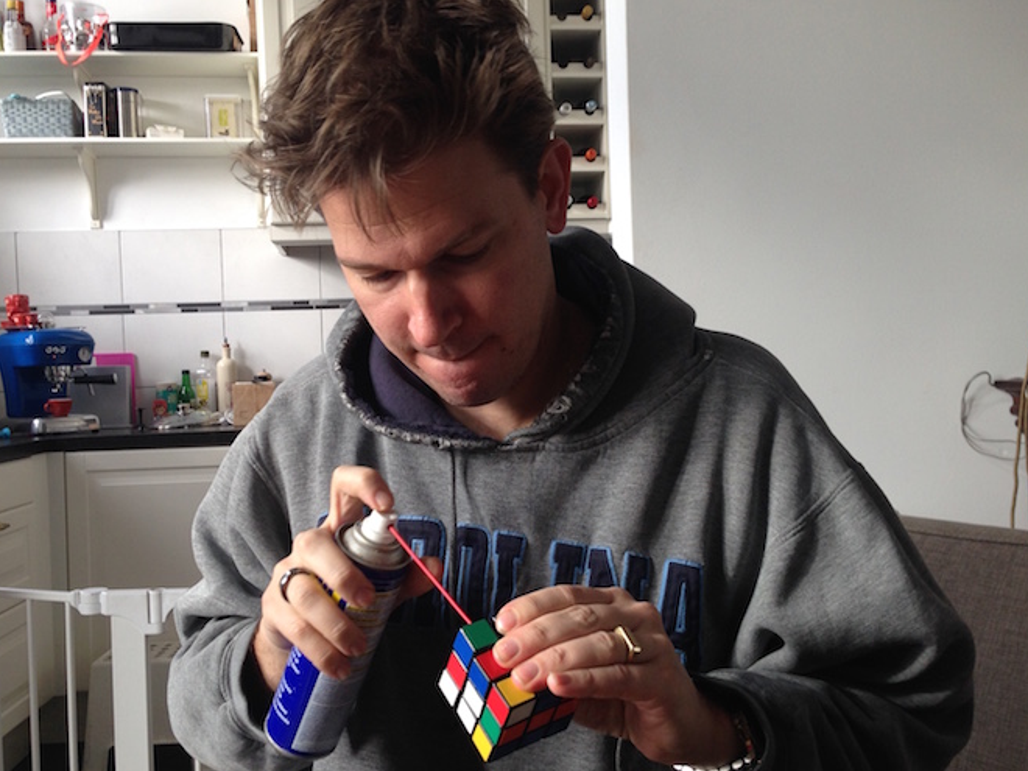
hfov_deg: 46.8
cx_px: 488
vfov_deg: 36.0
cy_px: 391
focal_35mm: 40
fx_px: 1188
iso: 50
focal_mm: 4.12
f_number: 2.4
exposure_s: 1/60
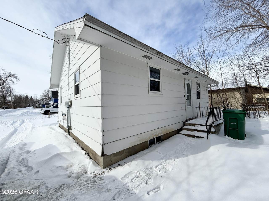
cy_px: 100
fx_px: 109
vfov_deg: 85.7
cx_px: 134
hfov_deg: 102.1
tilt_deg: +2.4
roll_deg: +1.5
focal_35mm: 14
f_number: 2.2
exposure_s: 1/3663
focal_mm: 2.22
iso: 50
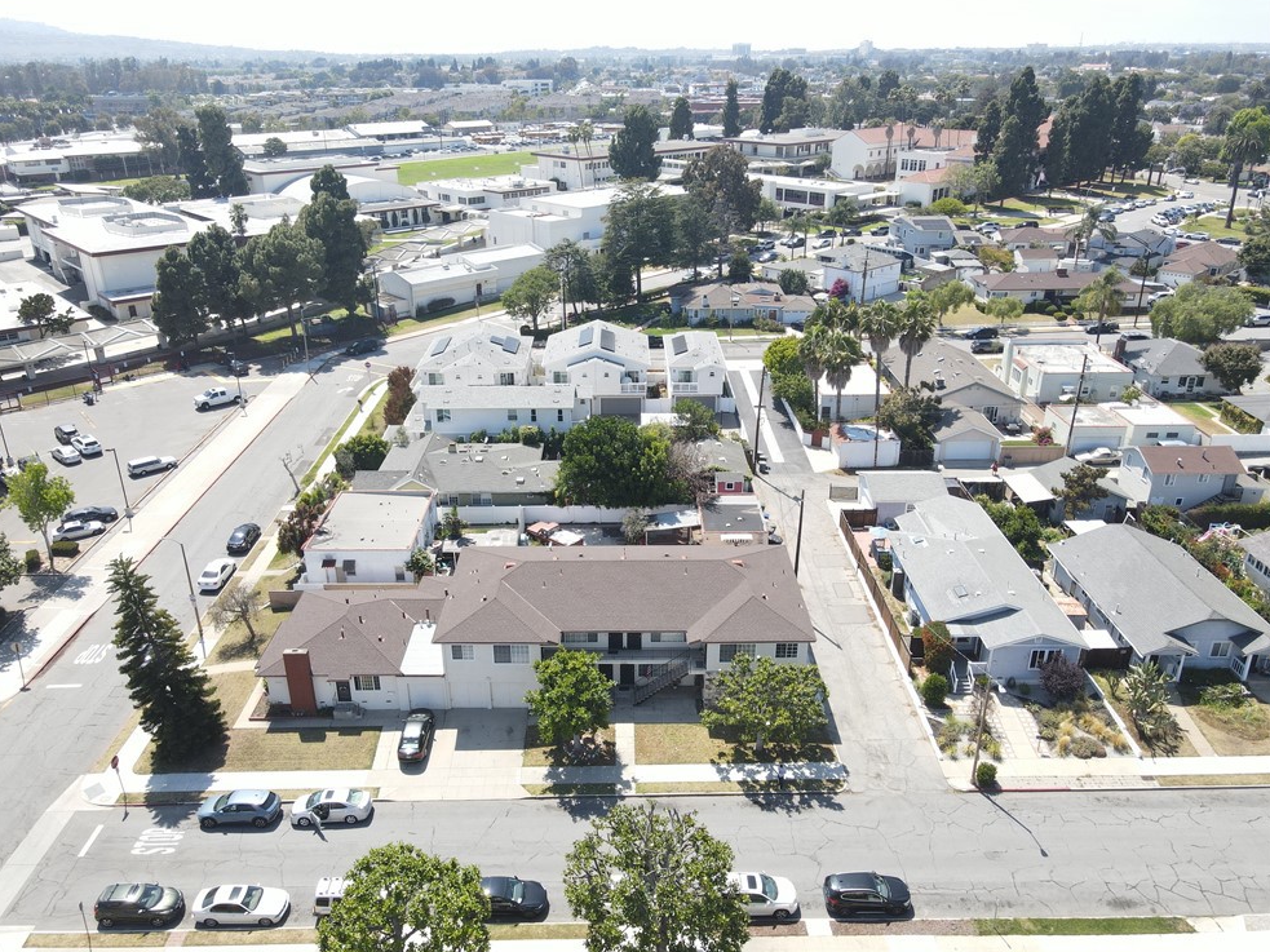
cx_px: 615
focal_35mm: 25
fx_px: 917
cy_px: 477
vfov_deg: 54.9
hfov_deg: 69.4
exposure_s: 1/320
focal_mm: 4.5
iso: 100
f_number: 2.8
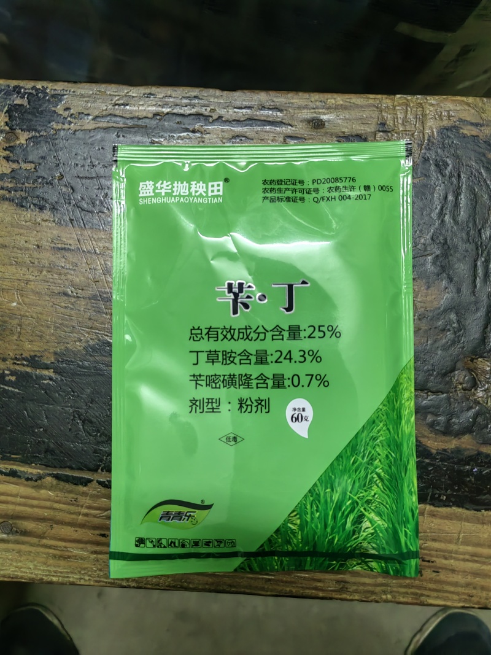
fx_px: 511
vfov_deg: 65.3
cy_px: 328
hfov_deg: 51.3
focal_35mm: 27
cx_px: 246
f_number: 1.9
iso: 1000
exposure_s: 1/50
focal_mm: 5.52
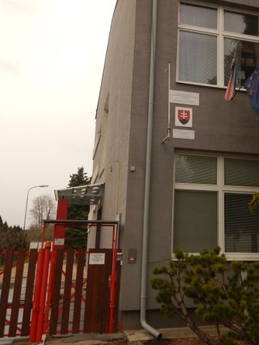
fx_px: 409
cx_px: 205
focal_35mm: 41
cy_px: 145
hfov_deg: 34.1
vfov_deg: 45.6
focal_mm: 4.3
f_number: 2.8
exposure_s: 1/1250
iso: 125
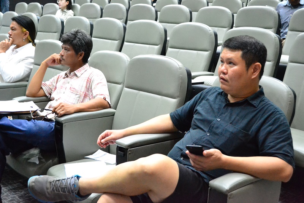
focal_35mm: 48
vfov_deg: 28.1
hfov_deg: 41.1
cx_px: 152
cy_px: 102
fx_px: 405
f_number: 4.8
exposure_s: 1/25
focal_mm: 32
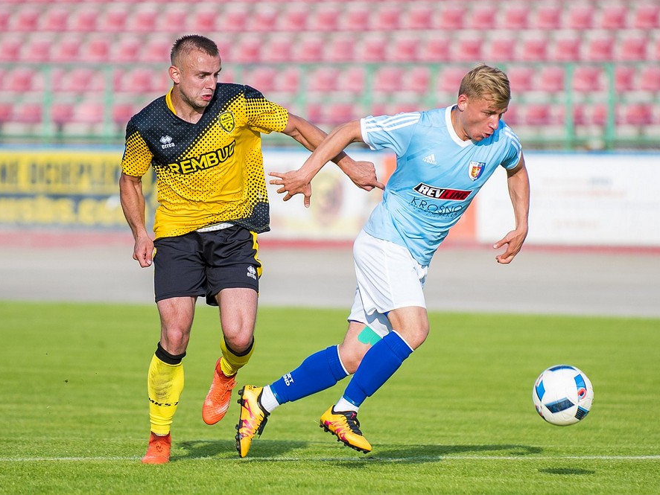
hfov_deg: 9.1
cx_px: 347
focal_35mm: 217
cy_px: 248
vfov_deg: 6.9
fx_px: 4139
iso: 320
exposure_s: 1/1600
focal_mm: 200
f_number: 2.8
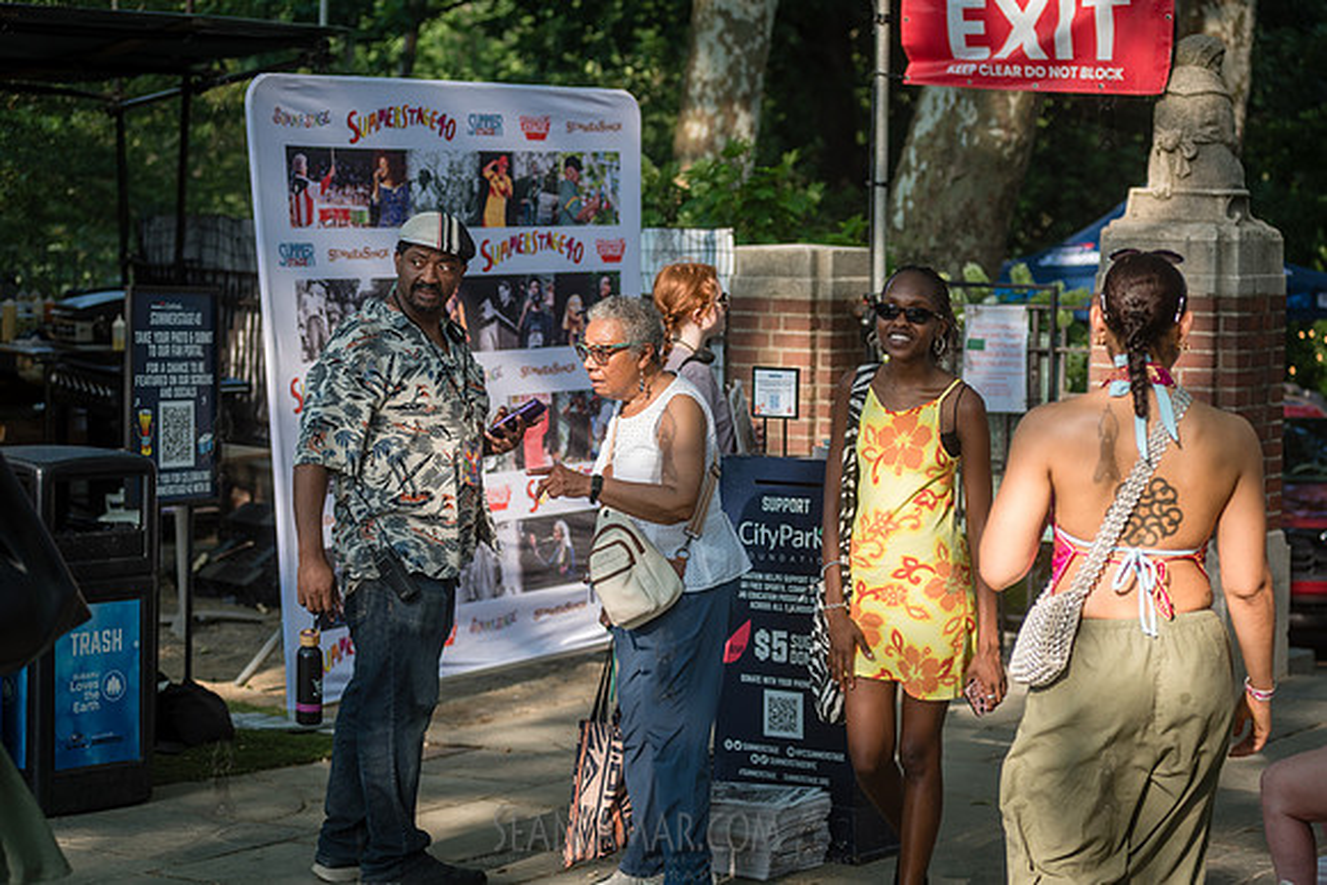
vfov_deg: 16.4
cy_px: 442
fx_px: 3066
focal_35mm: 83
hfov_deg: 24.4
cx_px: 664
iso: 200
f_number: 3.5
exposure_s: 1/640
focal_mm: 80
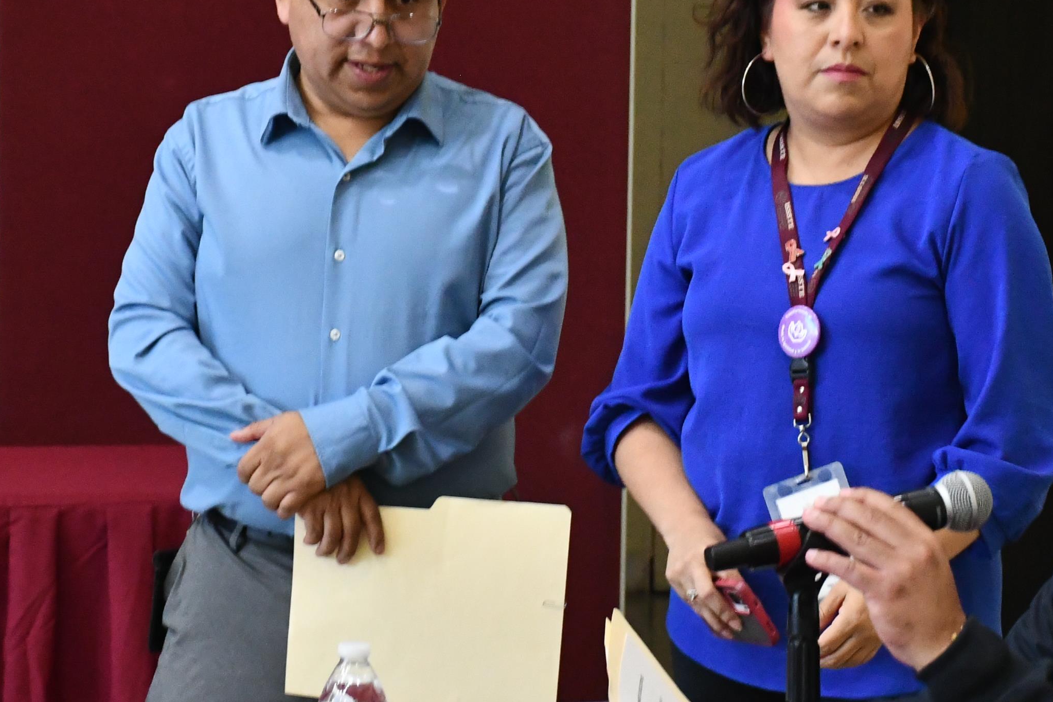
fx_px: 4475
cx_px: 709
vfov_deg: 9.0
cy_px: 340
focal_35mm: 153
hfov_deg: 13.4
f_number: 7.1
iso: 4000
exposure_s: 1/60
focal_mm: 50
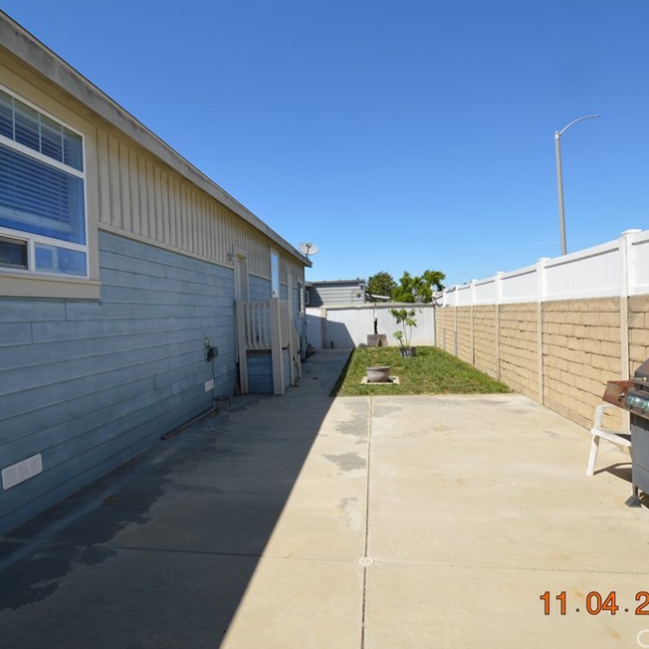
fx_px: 424
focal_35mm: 20
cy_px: 315
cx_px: 285
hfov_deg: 74.5
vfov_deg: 74.8
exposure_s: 1/200
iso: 100
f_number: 9
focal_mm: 10
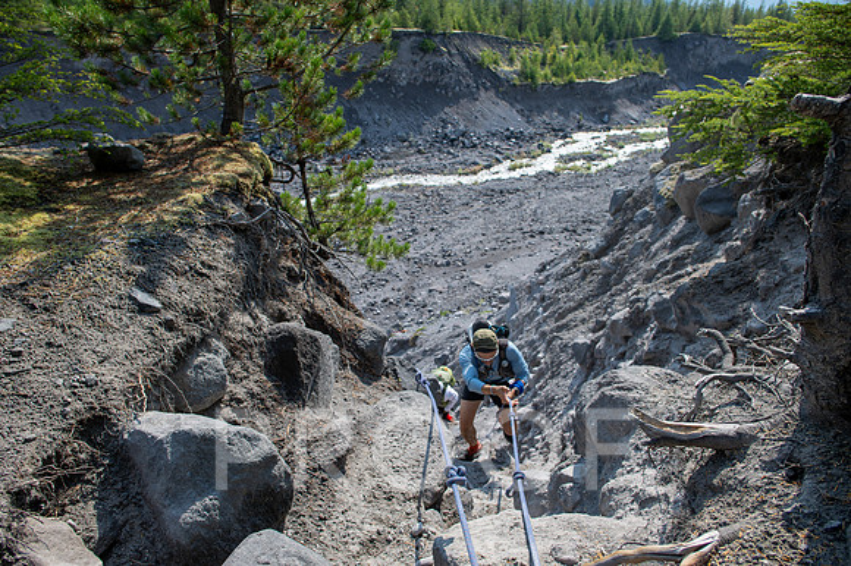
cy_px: 283
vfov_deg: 53.1
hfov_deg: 73.8
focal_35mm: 24
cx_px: 426
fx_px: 567
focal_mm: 16
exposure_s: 1/1000
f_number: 5
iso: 200
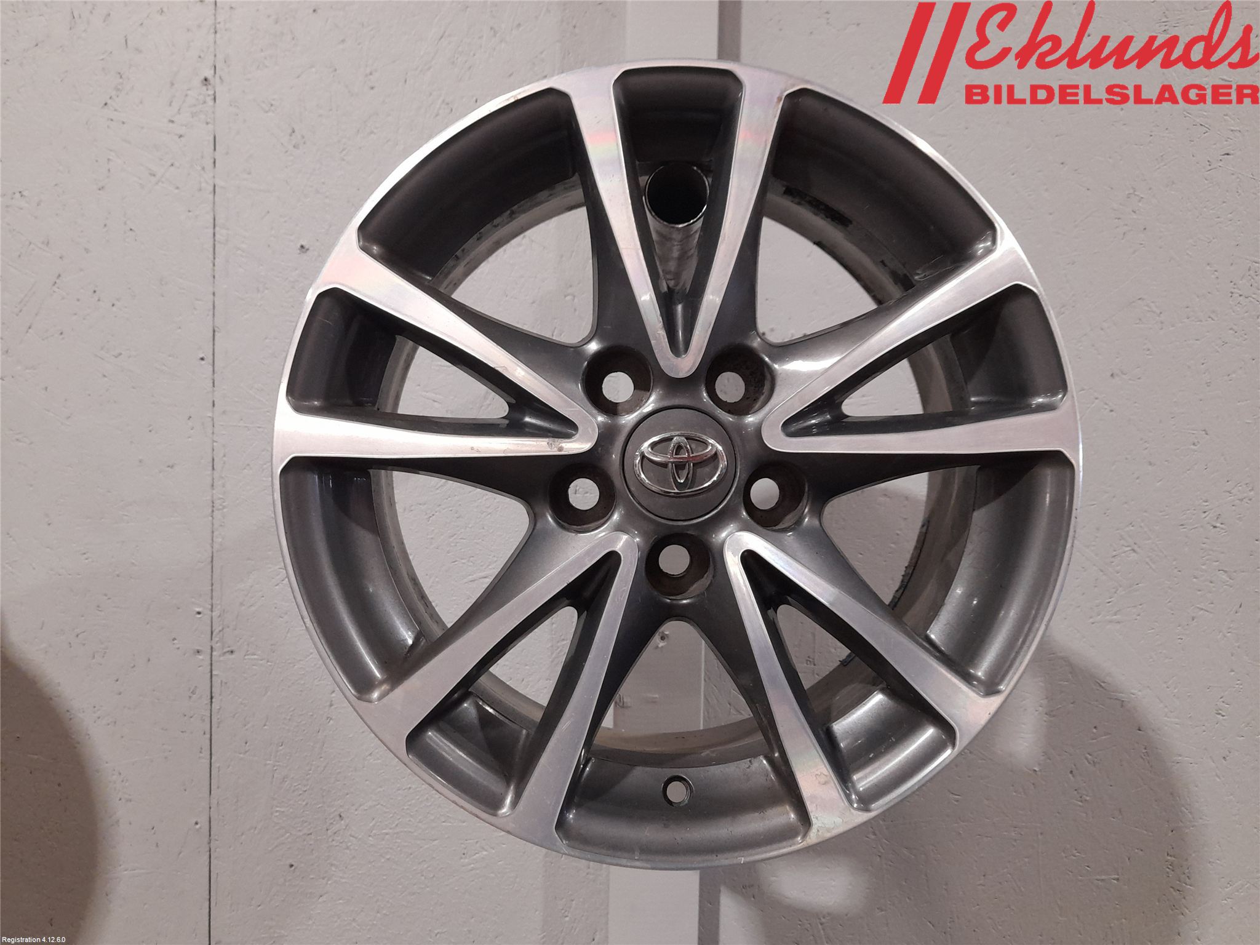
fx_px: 910
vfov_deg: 54.9
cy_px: 472
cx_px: 630
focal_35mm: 25
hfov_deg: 69.4
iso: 250
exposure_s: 1/50
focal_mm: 4.6
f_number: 2
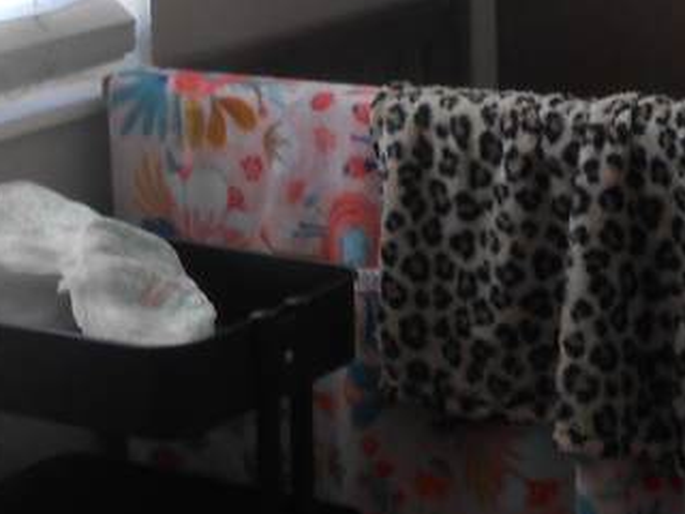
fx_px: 2058
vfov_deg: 13.6
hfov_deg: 18.4
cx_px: 672
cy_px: -173
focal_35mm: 104
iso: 100
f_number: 3.5
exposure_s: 1/30
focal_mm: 4.6
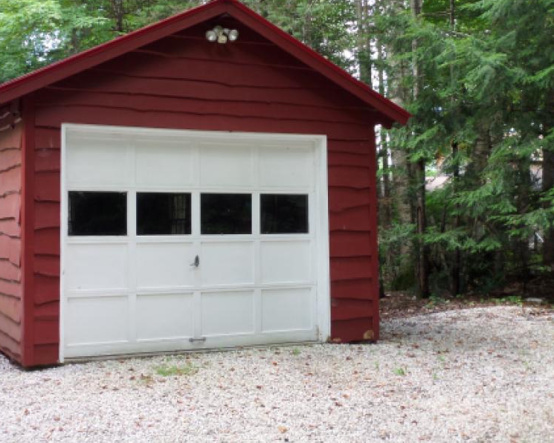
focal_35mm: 55
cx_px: 266
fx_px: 902
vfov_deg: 27.5
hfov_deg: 34.1
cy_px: 171
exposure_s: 1/45
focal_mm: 6.8
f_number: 3.6
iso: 120
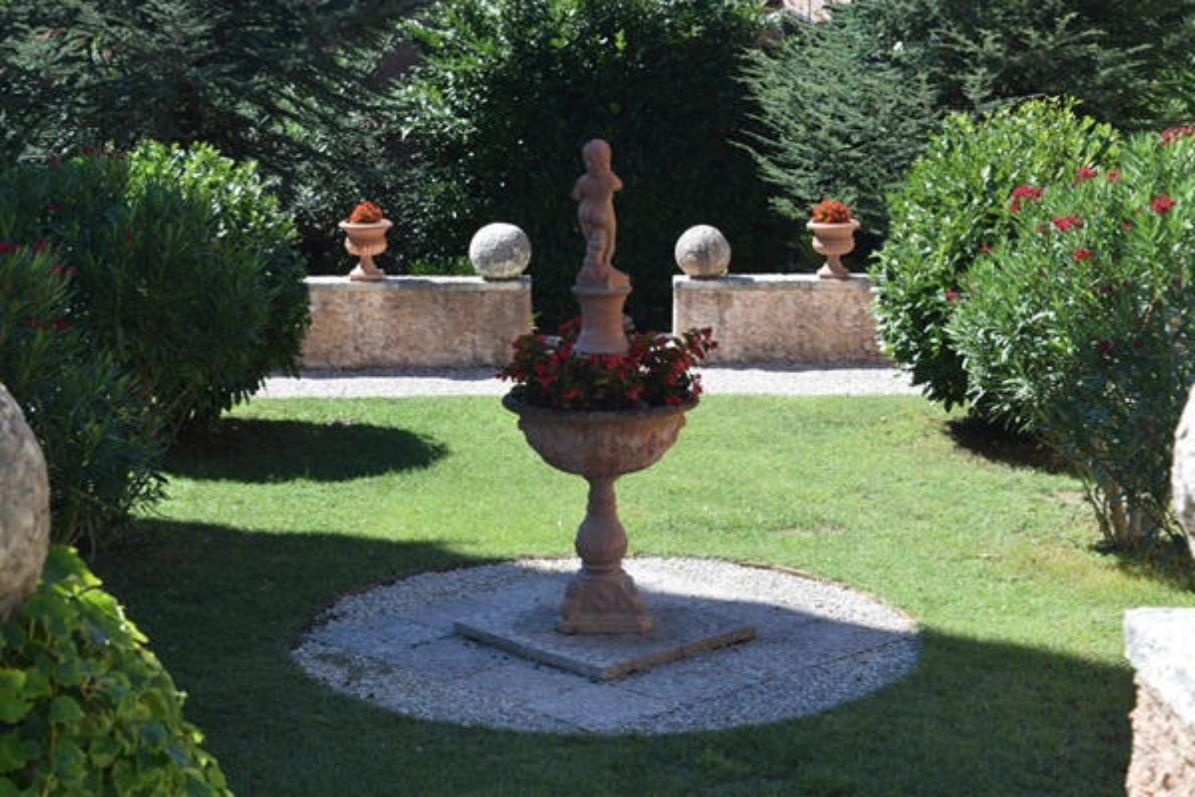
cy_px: 398
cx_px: 598
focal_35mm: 75
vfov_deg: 18.2
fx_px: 2489
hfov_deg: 27.0
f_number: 9
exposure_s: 1/125
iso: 125
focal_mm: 50
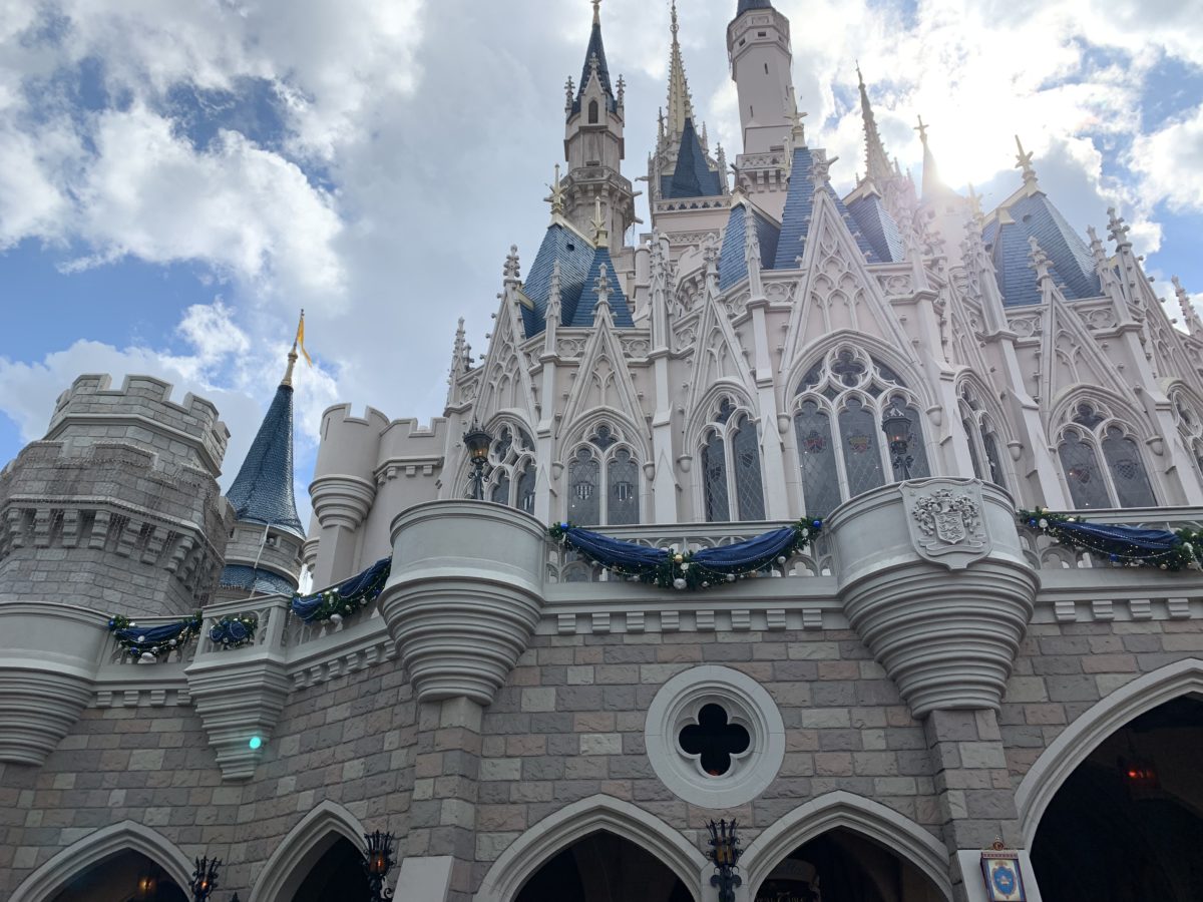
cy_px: 451
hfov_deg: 67.3
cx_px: 602
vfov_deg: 53.1
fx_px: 904
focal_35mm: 26
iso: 25
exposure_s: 1/2364
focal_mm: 4.25
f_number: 1.8
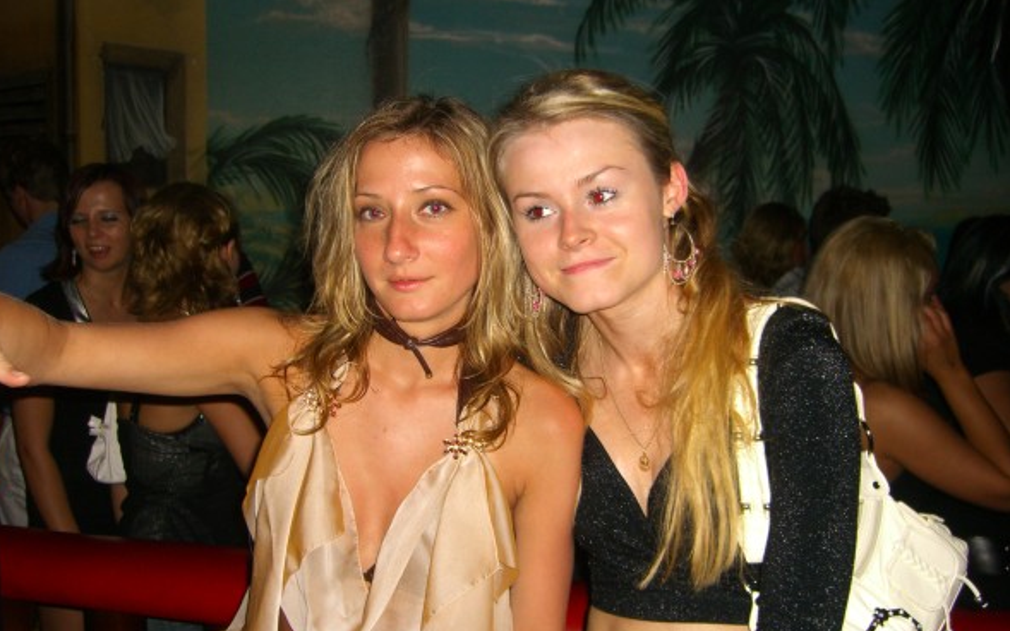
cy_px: 345
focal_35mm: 41
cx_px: 499
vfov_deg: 31.2
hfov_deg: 48.2
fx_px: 1128
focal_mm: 7.9
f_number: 2.8
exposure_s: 1/60
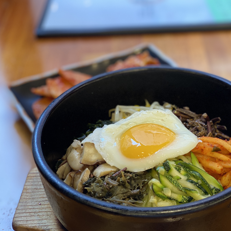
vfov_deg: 23.6
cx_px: 165
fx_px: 551
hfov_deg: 23.5
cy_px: 134
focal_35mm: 73
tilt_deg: -34.7
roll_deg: +3.1
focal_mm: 6
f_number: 2
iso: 160
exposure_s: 1/40
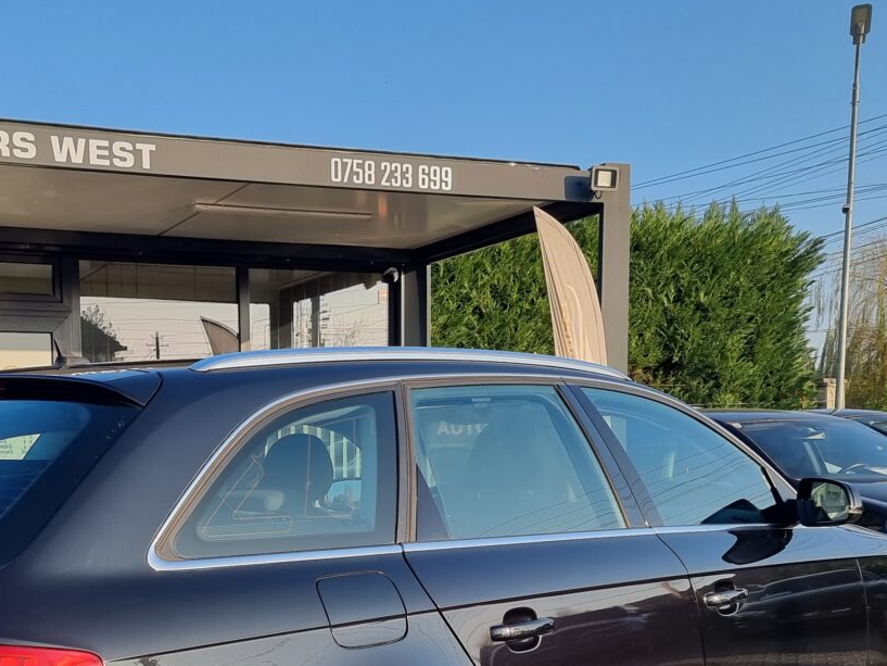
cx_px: 219
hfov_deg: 39.3
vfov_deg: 30.1
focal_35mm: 47
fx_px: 1205
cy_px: 535
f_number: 1.8
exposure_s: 1/286
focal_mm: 6.7
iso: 50
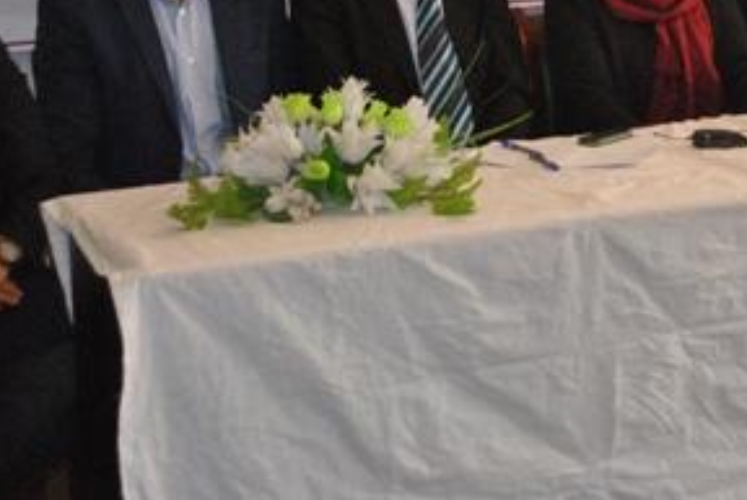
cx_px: 654
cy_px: -44
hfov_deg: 20.0
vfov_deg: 13.5
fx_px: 2078
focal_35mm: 100
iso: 1600
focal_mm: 30
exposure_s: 1/125
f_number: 5.6
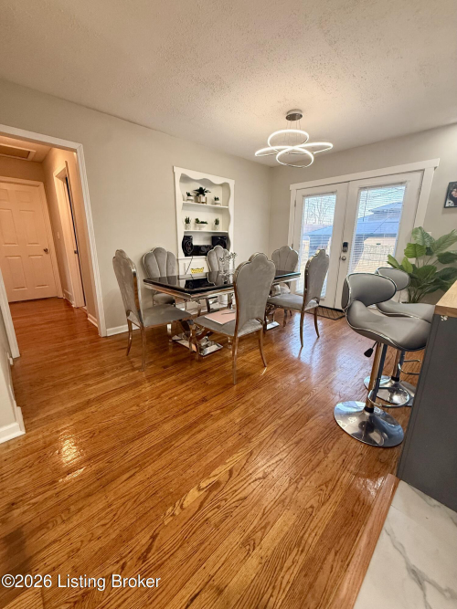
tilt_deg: -13.9
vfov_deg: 102.1
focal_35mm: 14
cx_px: 228
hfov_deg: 85.7
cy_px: 304
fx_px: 247
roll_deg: -0.8
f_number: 2.2
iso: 320
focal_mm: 2.22
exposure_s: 1/120
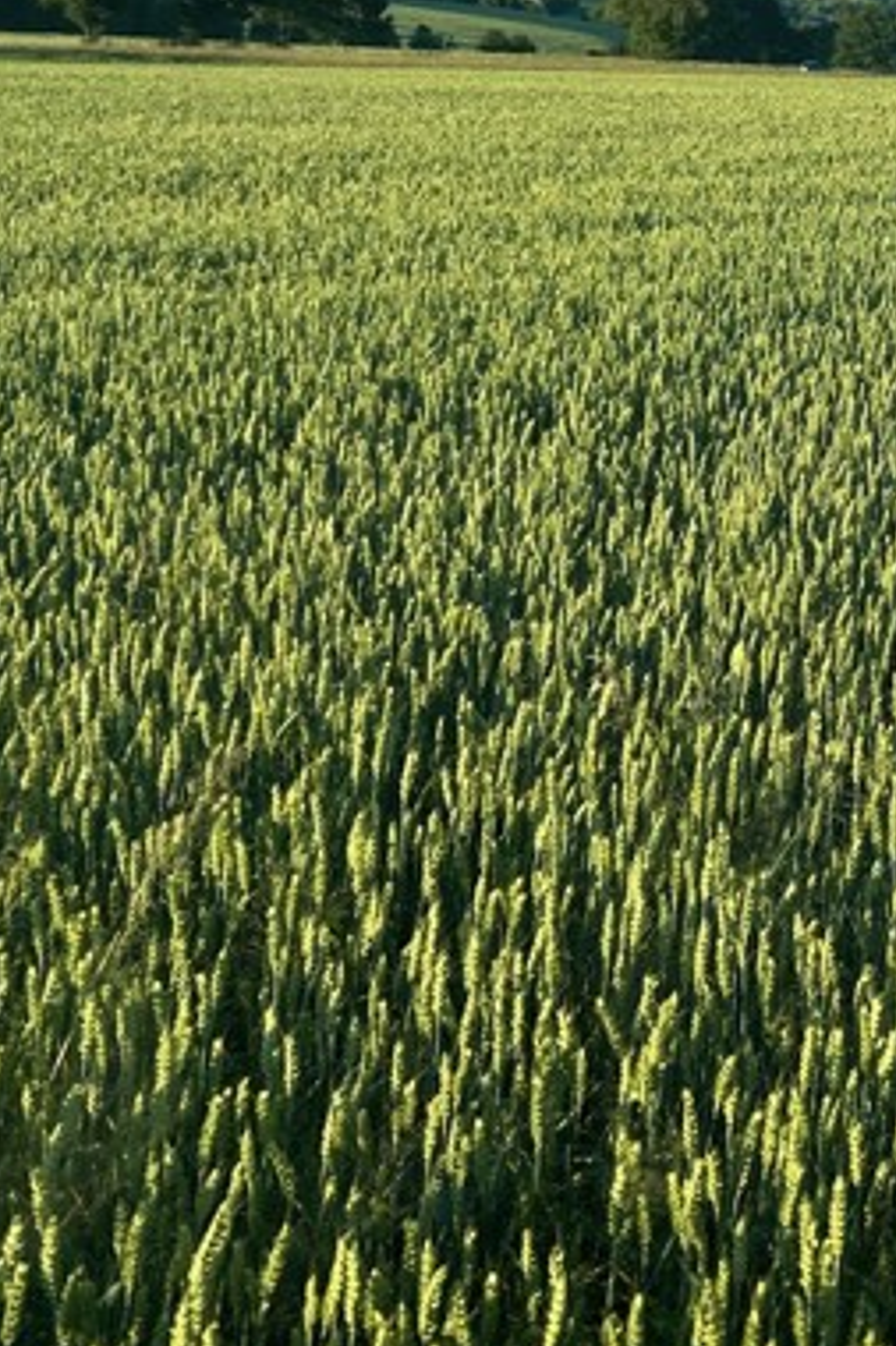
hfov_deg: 21.6
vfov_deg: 34.2
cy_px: 305
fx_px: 2130
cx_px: 1147
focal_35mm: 57
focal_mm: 5.7
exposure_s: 1/621
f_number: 1.5
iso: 50
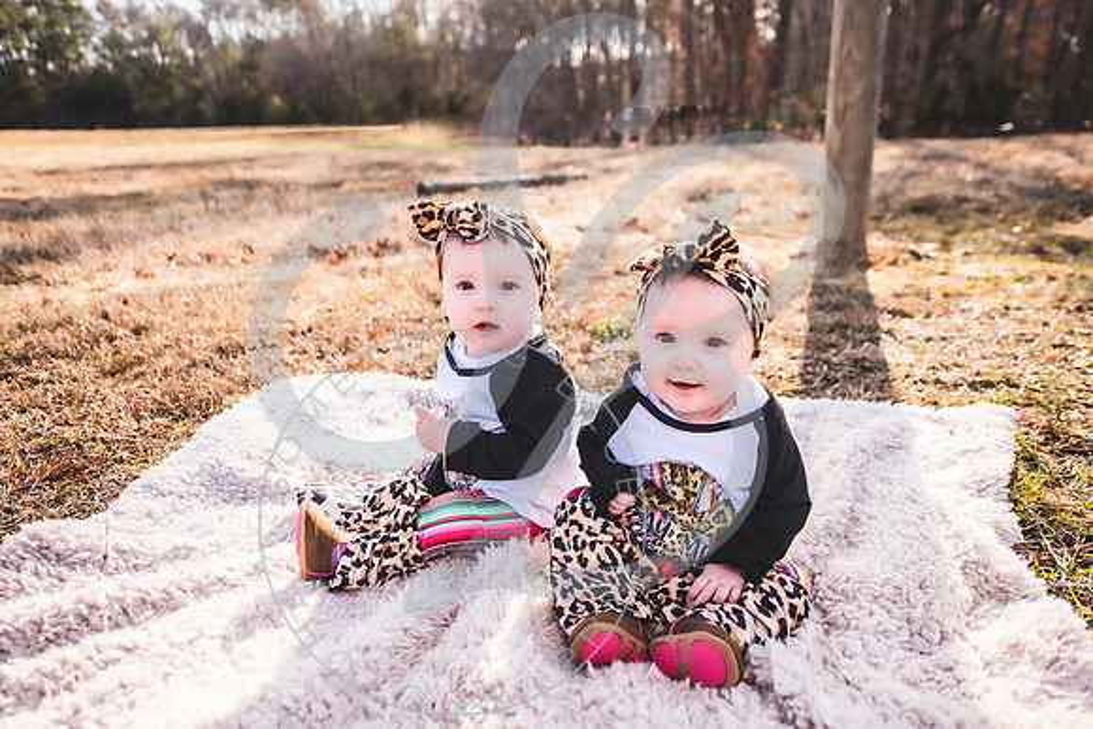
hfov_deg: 72.9
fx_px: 740
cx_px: 546
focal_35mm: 24
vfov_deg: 52.5
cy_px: 364
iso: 100
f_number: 2.8
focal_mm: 24
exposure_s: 1/500
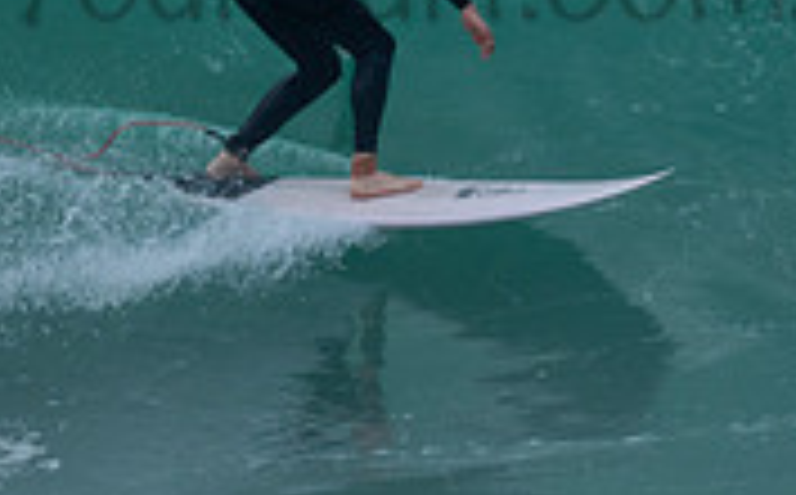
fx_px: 54408
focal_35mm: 2512
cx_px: 468
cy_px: -83
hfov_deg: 0.8
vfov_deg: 0.5
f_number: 5.6
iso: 220
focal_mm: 500
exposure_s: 1/800
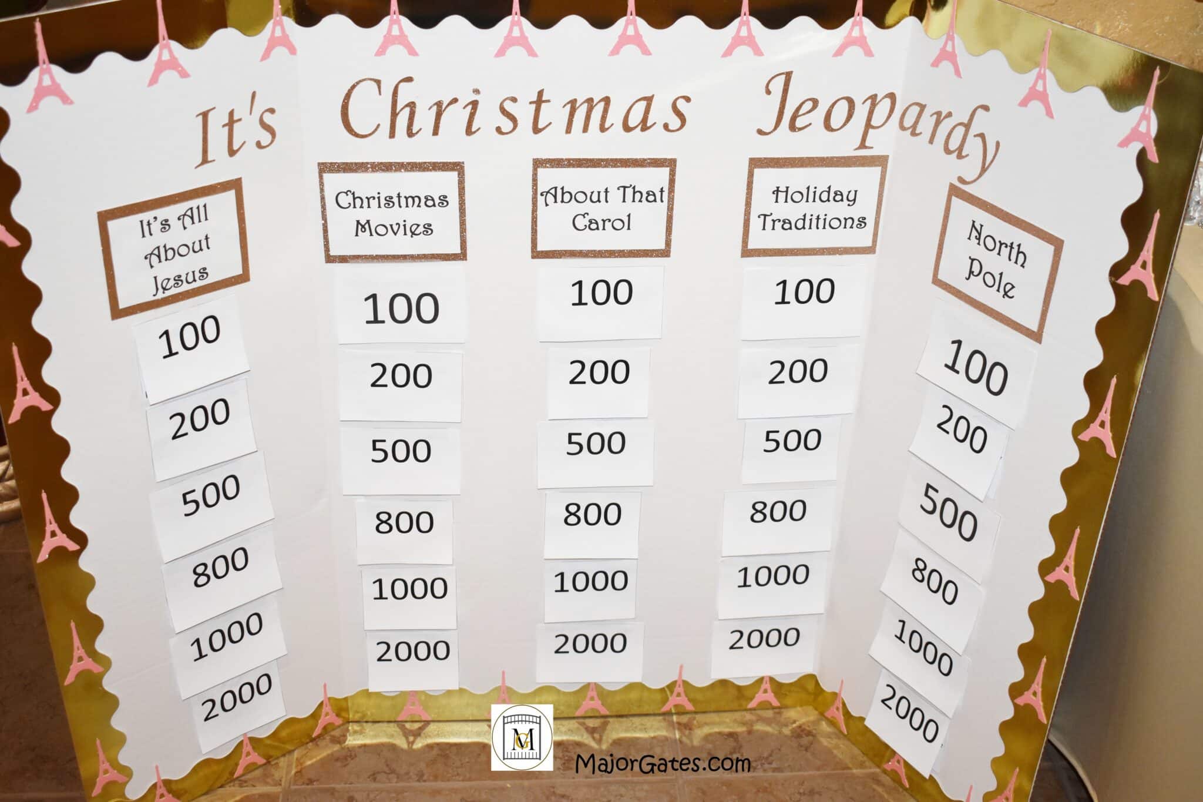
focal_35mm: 44
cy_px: 401
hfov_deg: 45.0
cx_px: 602
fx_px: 1453
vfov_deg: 30.8
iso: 1100
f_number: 4.2
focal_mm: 29
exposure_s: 1/125
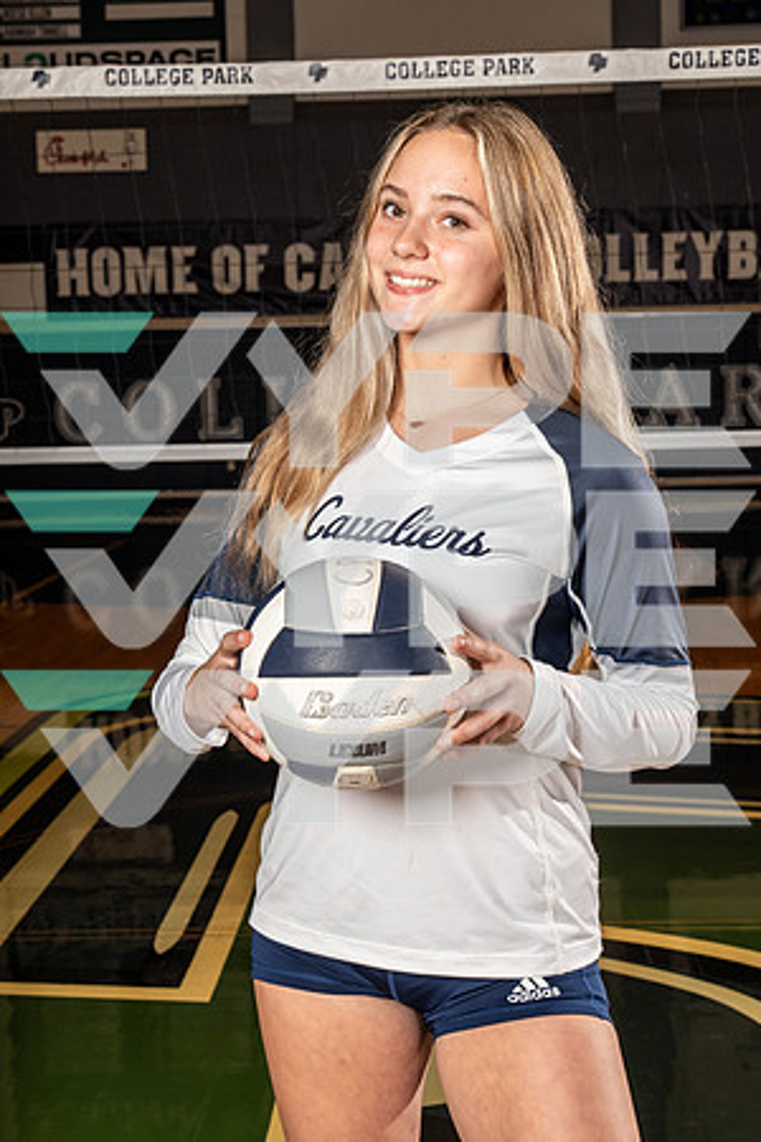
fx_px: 1871
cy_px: 571
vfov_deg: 33.9
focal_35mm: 59
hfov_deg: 23.0
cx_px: 380
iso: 640
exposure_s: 1/250
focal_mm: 59
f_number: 11
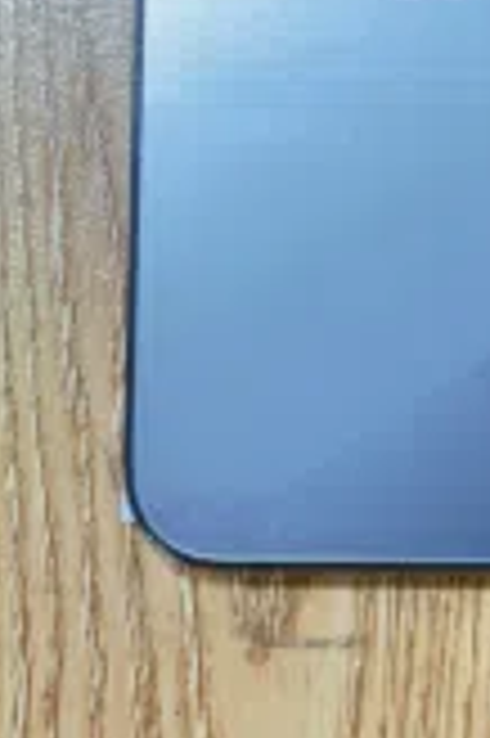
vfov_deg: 16.1
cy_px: -144
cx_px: 351
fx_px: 2496
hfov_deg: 11.2
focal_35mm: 122
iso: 64
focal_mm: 6.86
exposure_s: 1/50
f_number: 1.78
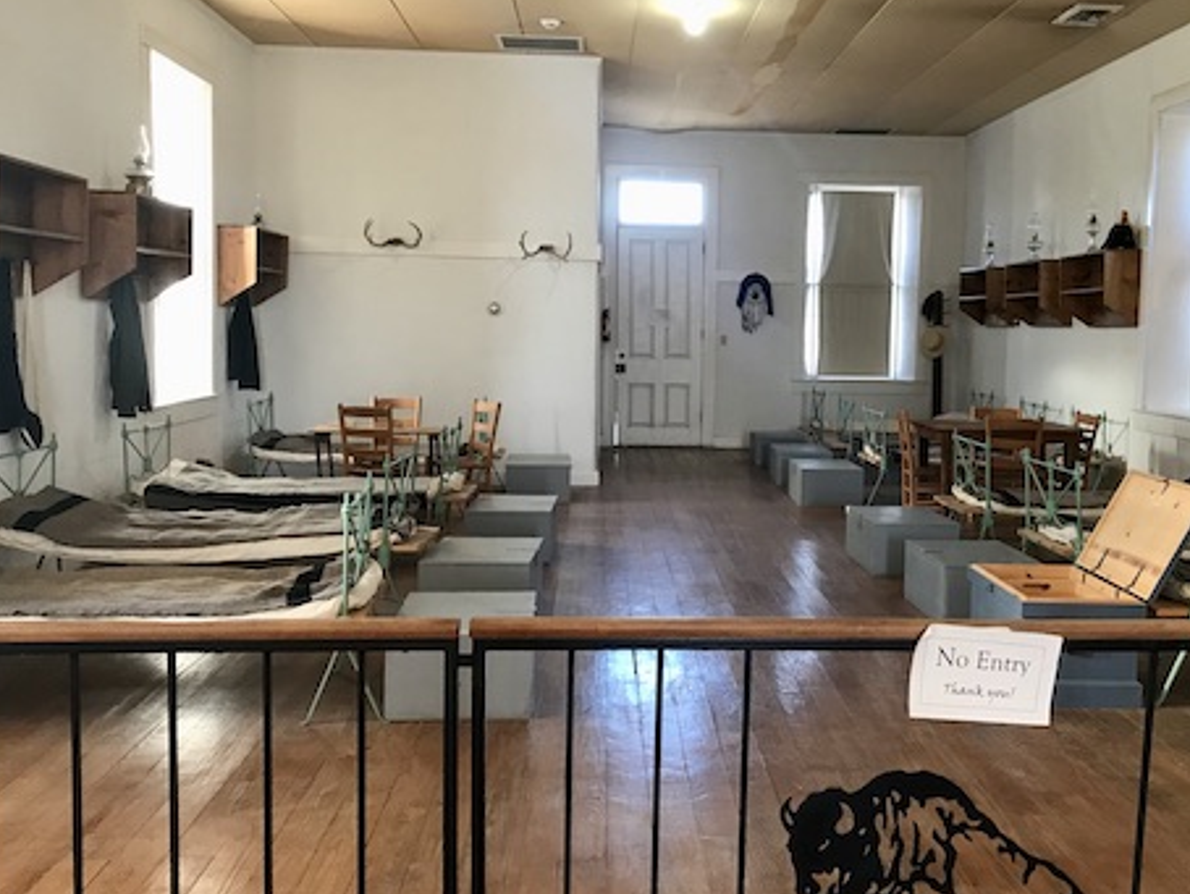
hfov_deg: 49.8
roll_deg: +0.7
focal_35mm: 37
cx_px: 723
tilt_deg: -5.0
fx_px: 1273
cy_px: 446
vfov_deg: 38.7
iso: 40
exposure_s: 1/20
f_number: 1.8
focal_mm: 3.99
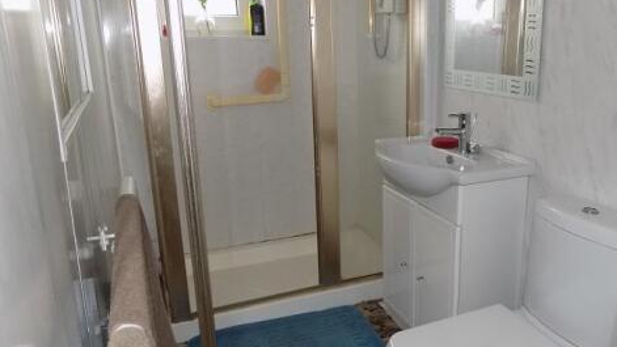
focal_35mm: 31
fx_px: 507
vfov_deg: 37.8
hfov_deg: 61.9
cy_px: 183
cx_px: 379
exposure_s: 1/30
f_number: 3.1
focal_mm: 4
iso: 200
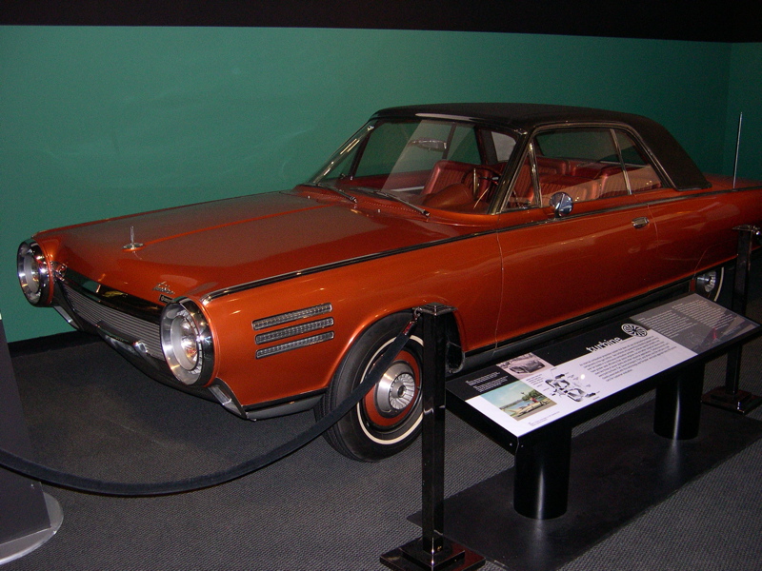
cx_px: 381
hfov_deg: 49.0
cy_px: 286
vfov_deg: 37.7
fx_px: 836
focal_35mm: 38
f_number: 2.8
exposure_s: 1/60
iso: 324
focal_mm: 8
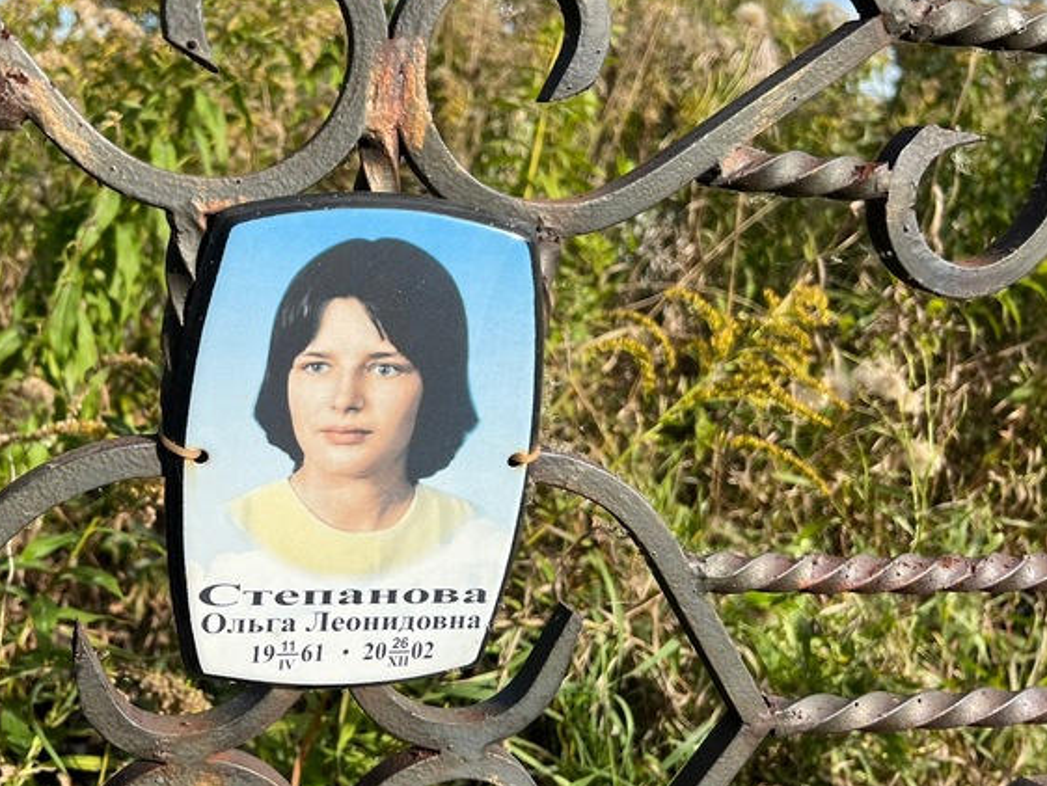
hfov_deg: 48.8
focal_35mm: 37
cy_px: 358
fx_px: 1120
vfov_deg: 38.7
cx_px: 306
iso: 50
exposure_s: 1/2123
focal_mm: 5.7
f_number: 1.5
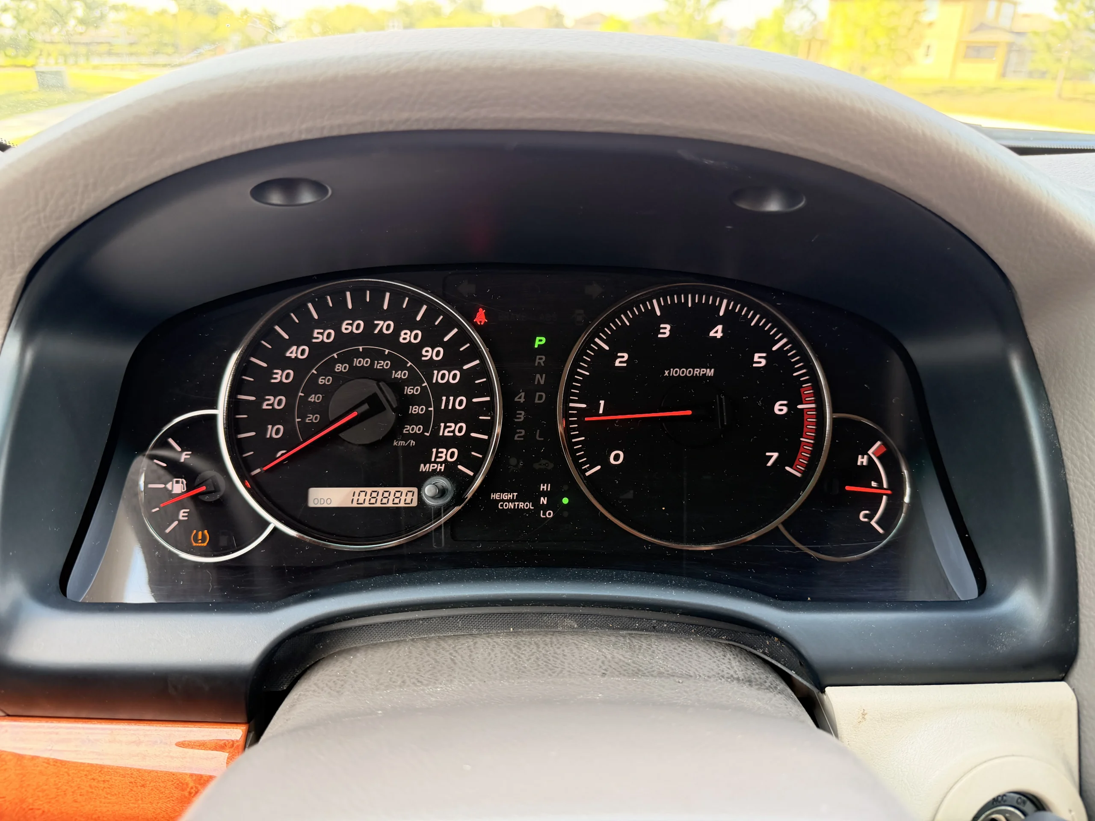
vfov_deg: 56.8
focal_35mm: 24
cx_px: 548
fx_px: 759
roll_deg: -0.7
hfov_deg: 71.6
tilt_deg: -24.5
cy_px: 410
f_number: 1.78
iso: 200
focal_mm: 6.76
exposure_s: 1/84
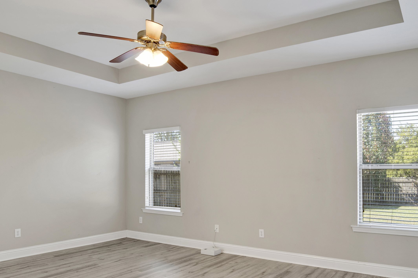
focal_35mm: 26
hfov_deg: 68.8
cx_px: 248
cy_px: 172
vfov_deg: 49.1
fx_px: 302
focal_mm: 18
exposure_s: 1/6
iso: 200
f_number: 11
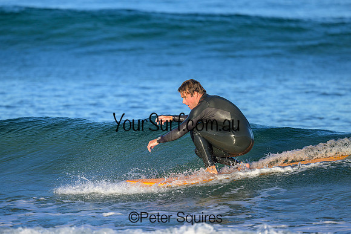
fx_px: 7801
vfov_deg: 1.7
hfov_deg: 2.6
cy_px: 117
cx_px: 176
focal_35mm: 800
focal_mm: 800
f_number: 6.3
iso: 250
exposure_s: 1/1000
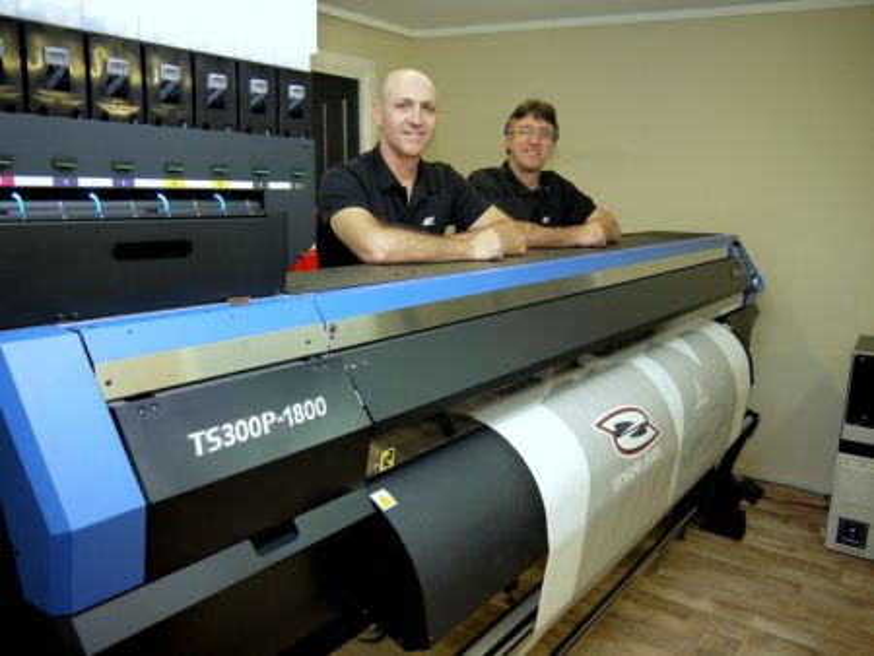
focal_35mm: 28
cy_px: 328
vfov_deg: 49.8
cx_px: 437
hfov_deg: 63.4
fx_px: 707
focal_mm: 14
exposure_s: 1/30
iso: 160
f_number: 3.5
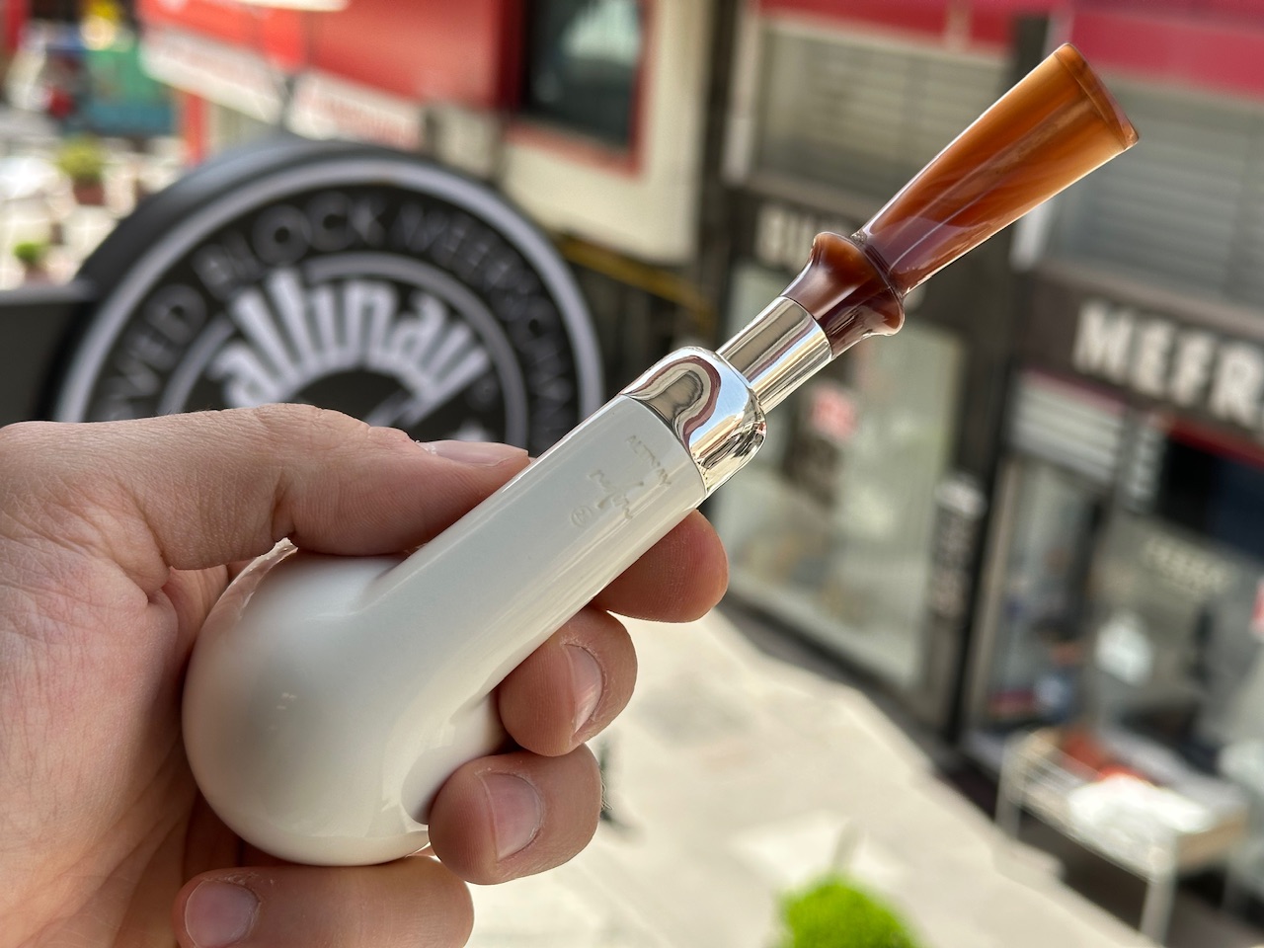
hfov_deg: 39.7
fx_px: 1753
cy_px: 474
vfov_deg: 30.3
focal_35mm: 48
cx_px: 632
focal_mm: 6.86
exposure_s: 1/962
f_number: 1.78
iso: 64
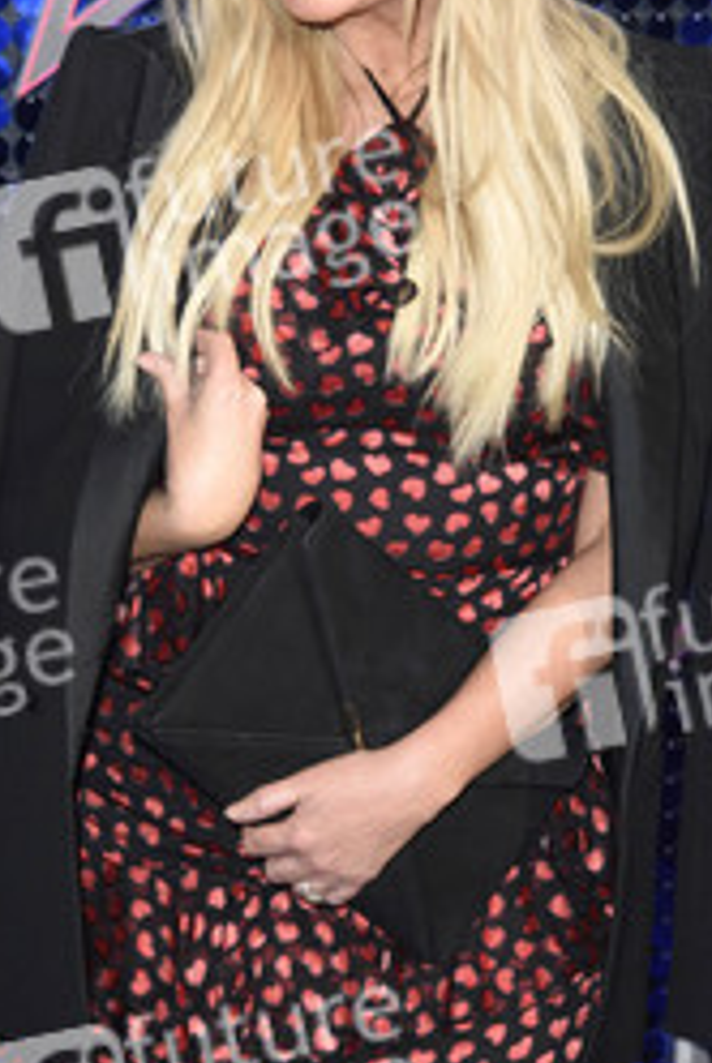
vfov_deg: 15.5
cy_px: 446
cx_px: 324
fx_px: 3905
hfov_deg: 10.4
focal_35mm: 132
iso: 1000
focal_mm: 82
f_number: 5.6
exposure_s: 1/250
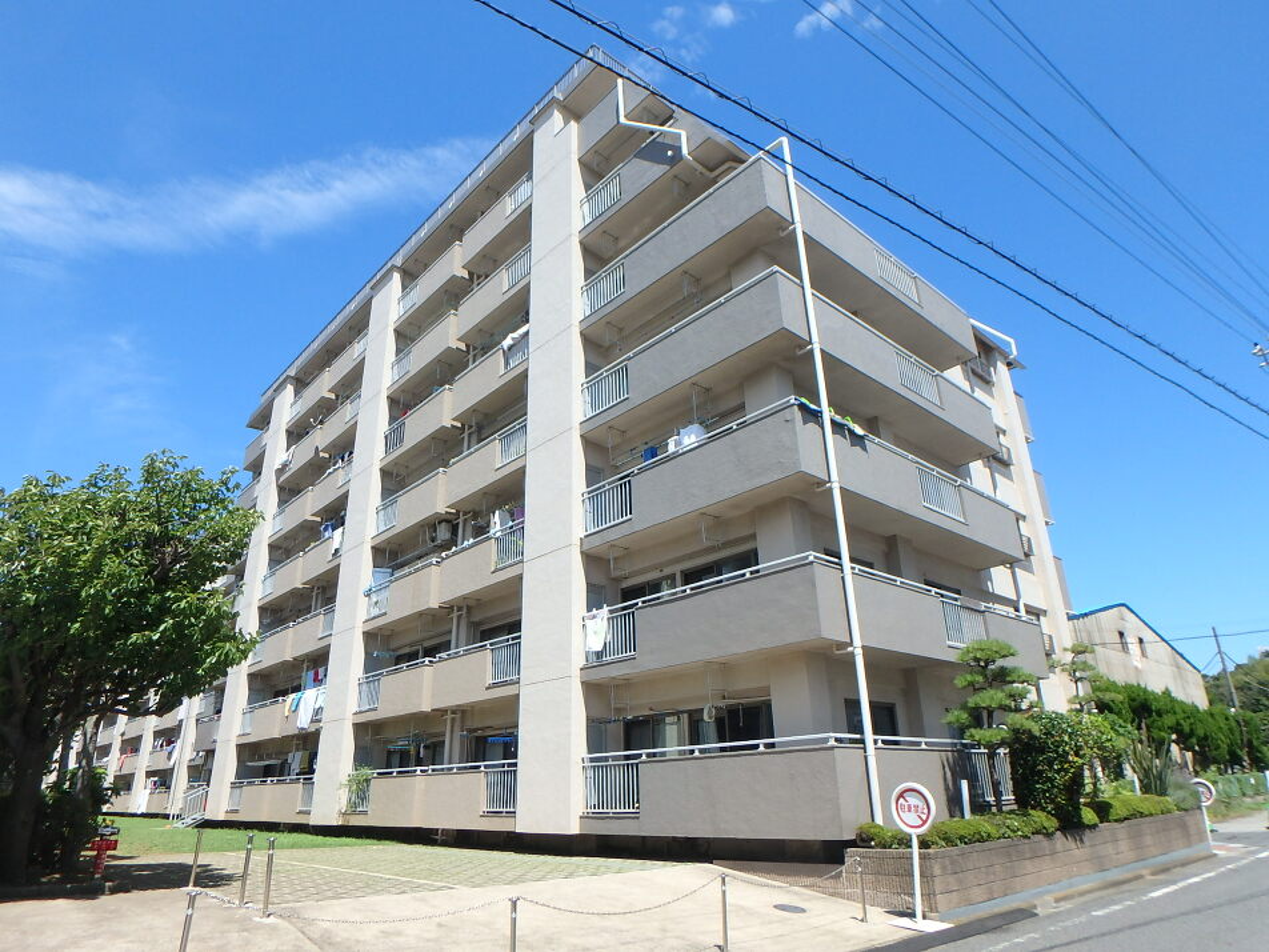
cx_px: 634
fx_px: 770
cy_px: 476
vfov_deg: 63.4
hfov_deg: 79.0
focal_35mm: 21
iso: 125
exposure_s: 1/800
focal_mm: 3.7
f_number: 3.5
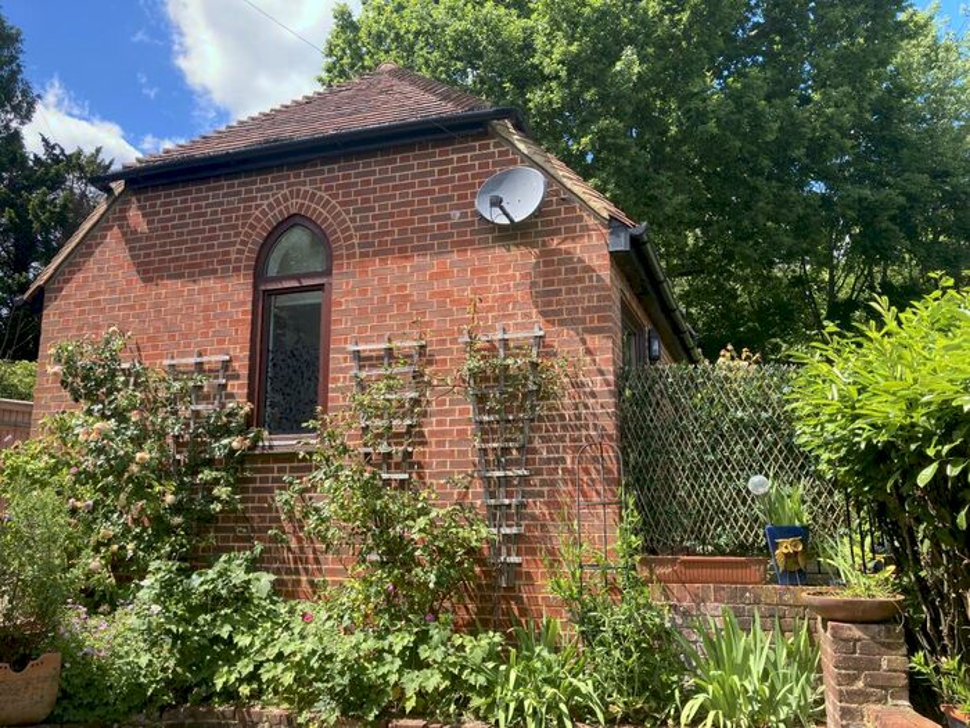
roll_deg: +0.7
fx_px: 785
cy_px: 364
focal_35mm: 28
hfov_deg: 63.4
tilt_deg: +12.1
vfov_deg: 49.7
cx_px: 485
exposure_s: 1/685
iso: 20
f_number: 1.8
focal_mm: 3.99
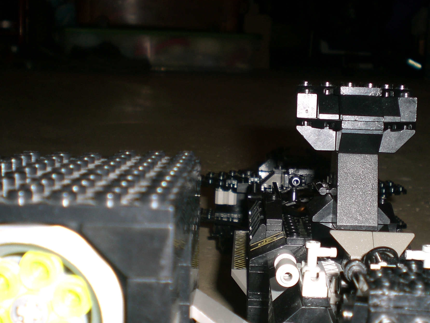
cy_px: 175
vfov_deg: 24.4
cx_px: 272
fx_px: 745
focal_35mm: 60
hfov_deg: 32.0
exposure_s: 1/60
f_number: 3.1
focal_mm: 6.3
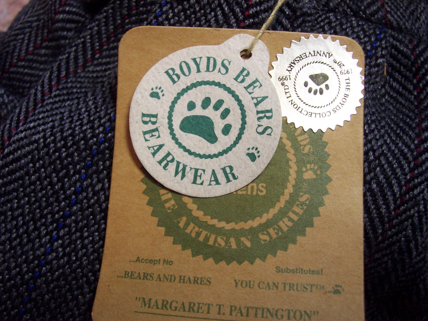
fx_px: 457
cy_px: 160
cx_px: 214
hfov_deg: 50.1
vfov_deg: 38.7
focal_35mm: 37
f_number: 2.8
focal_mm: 5.6
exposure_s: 1/60
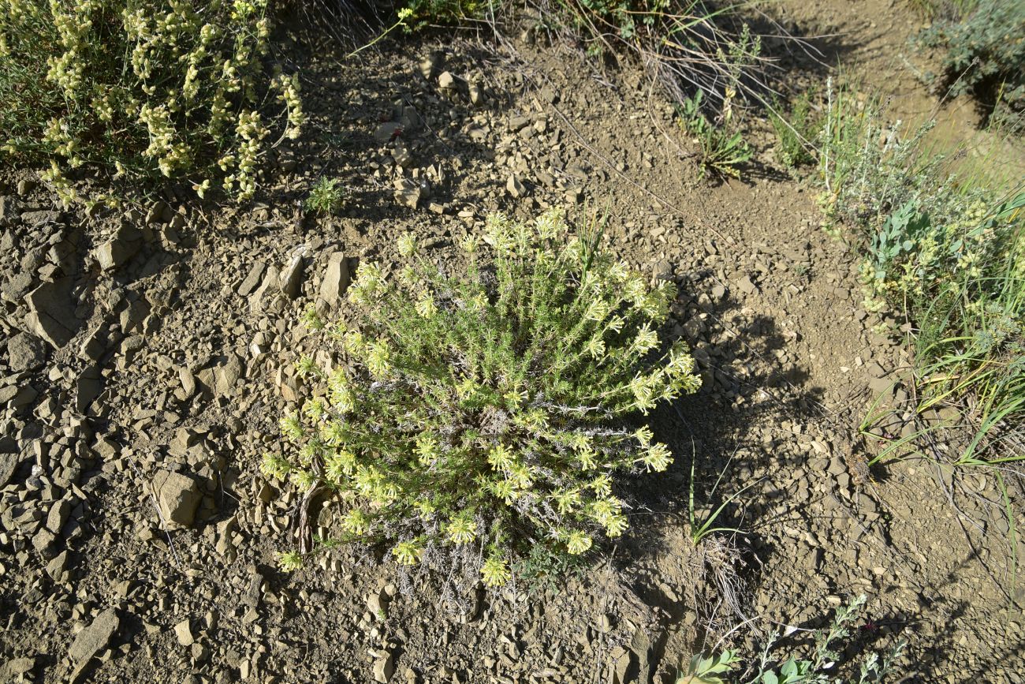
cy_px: 342
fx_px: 1424
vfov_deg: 27.0
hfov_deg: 39.6
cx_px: 512
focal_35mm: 50
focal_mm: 50
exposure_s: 1/160
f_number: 11
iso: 160
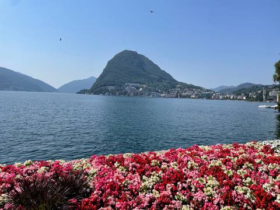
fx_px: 210
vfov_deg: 53.1
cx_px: 140
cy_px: 105
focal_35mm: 26
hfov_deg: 67.3
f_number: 1.6
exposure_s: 1/4831
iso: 32
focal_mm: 4.2
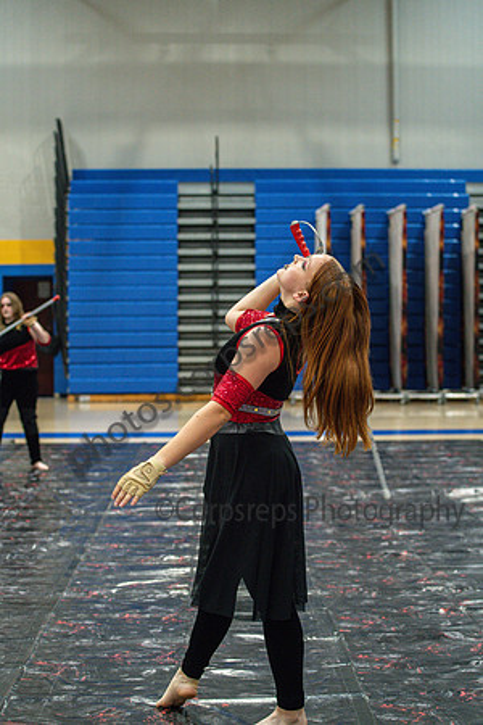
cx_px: 242
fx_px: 1570
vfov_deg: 26.0
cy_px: 362
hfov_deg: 17.5
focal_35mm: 78
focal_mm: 78
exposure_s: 1/500
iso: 6400
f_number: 4
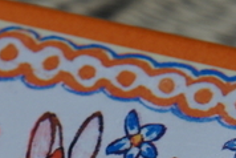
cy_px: 262
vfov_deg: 4.5
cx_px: 77
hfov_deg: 6.8
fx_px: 1988
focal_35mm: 303
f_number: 4.5
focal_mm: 30
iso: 100
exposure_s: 1/80
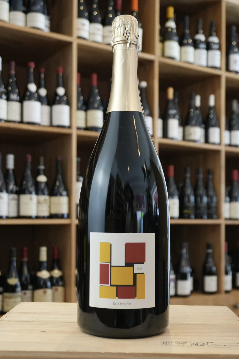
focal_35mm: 40
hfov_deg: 33.0
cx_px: 120
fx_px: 403
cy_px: 180
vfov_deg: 47.9
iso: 2500
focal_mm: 27
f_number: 4.5
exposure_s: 1/160
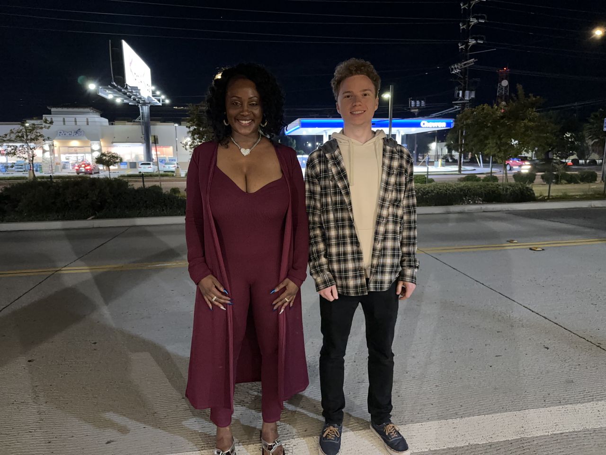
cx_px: 303
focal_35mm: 24
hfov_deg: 71.6
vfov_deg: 56.8
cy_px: 228
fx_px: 420
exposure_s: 1/30
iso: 1600
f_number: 1.78
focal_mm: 6.86
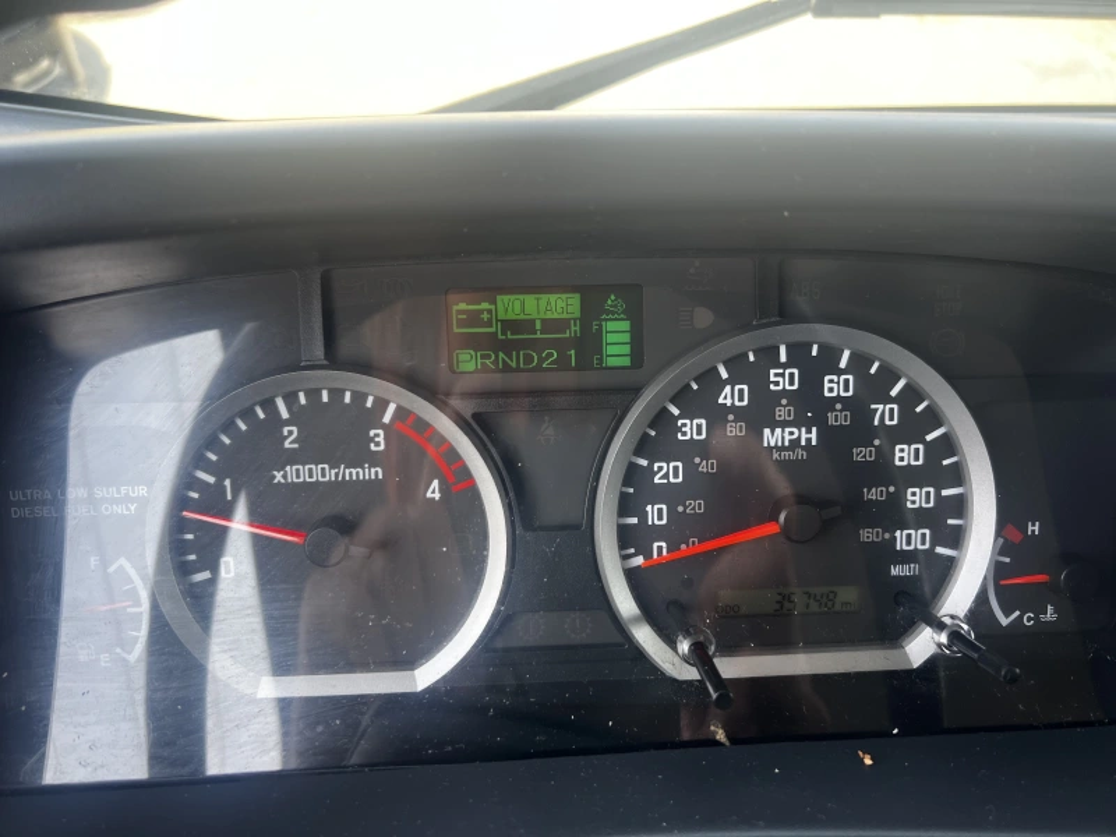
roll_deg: -0.5
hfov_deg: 67.3
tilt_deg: -43.1
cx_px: 558
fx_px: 838
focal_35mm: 26
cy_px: 418
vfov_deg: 53.1
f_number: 1.5
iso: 32
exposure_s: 1/132
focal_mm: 5.7
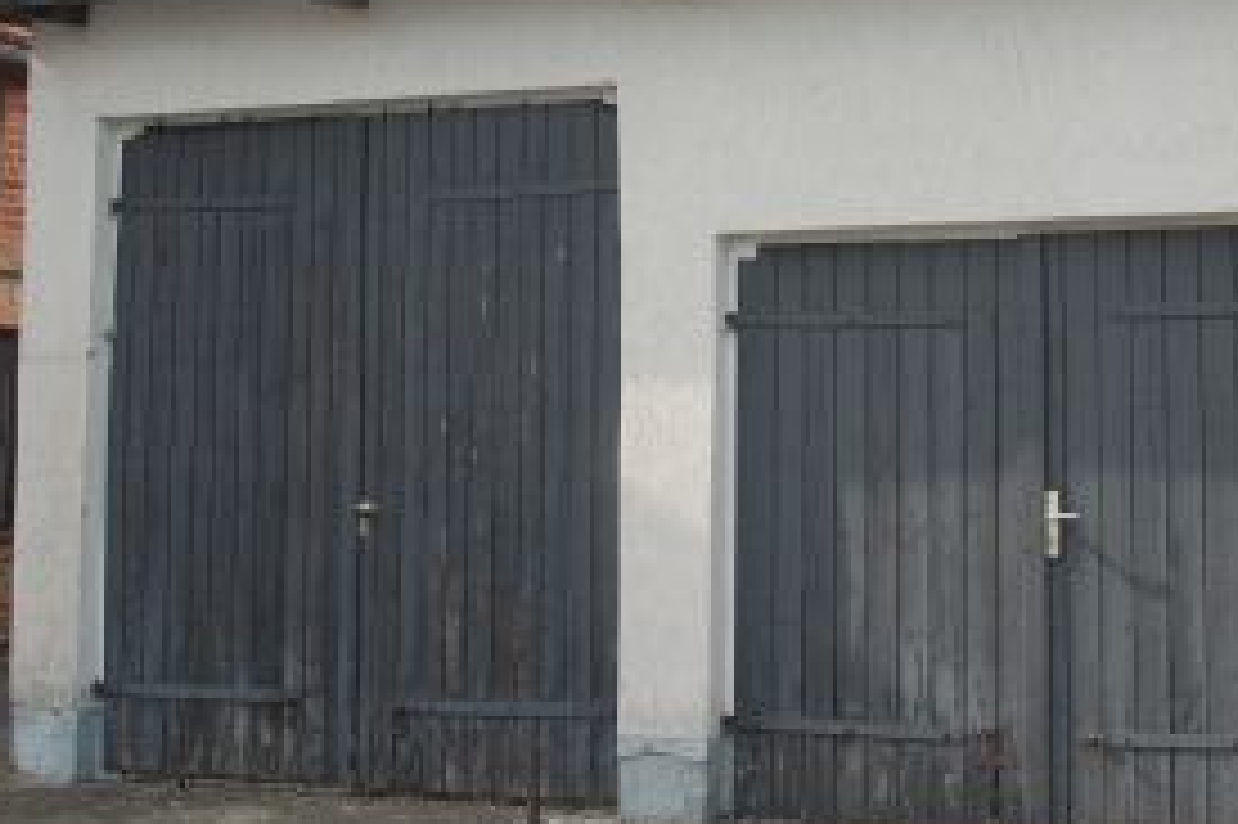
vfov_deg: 18.7
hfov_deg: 28.0
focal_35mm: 72
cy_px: 155
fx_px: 2474
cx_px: 747
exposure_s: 1/500
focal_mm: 22
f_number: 5.6
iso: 200
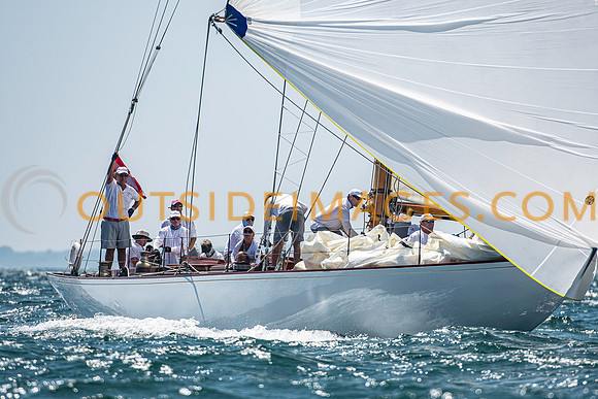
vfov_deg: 2.4
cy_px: 200
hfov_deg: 3.6
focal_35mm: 570
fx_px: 9470
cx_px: 299
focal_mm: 380
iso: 400
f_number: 5.6
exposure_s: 1/3200
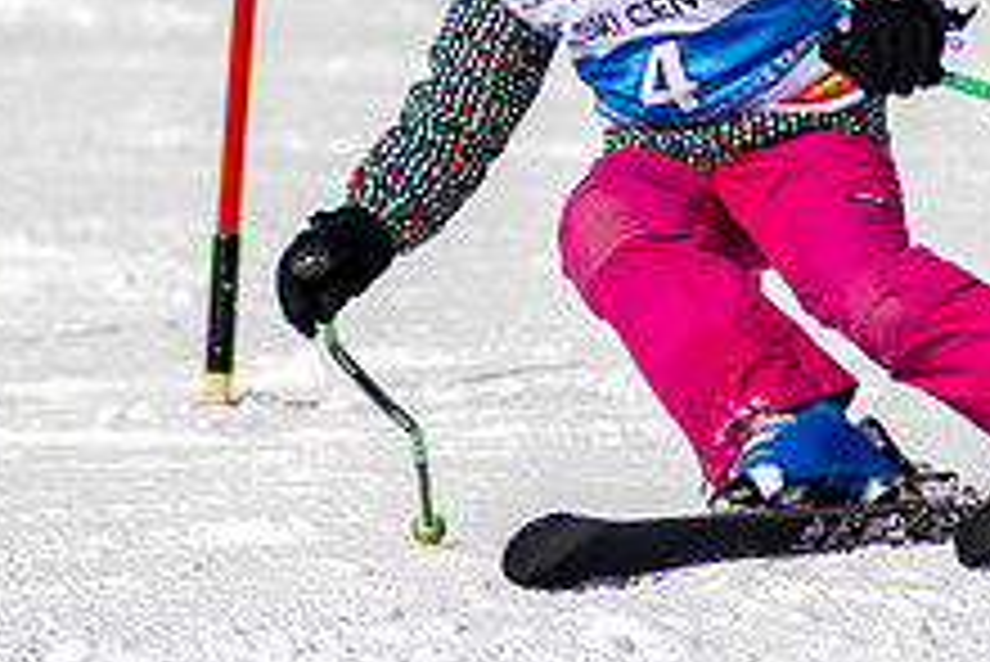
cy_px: 201
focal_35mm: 1512
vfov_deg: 0.9
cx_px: 749
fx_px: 41606
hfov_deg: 1.4
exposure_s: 1/6400
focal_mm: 300
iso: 100
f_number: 2.8
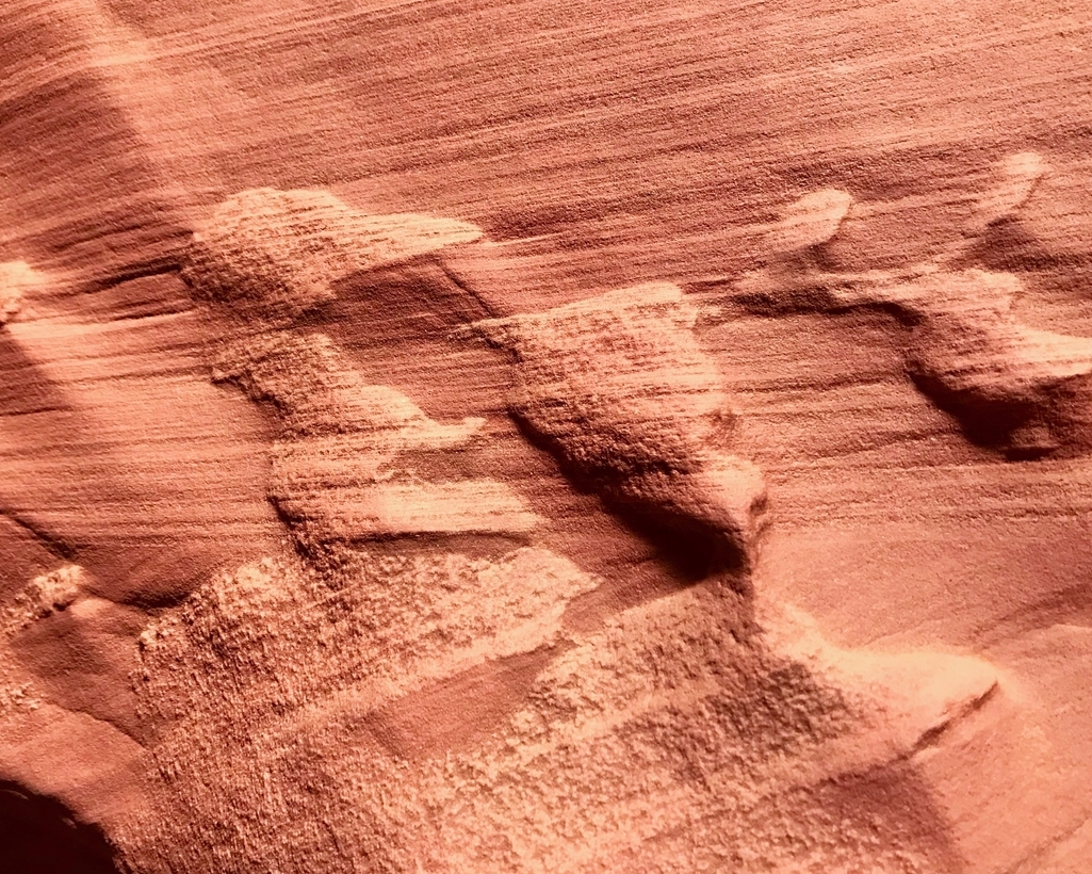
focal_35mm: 32
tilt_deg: -1.8
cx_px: 474
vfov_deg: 45.8
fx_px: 1034
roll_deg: -0.6
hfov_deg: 55.5
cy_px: 432
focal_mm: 3.99
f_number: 1.8
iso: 50
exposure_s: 1/15
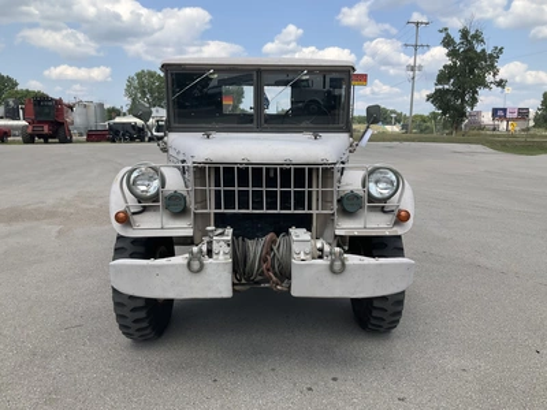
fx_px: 458
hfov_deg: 61.7
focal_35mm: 29
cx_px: 274
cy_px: 205
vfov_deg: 48.2
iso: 25
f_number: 1.8
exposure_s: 1/1675
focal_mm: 3
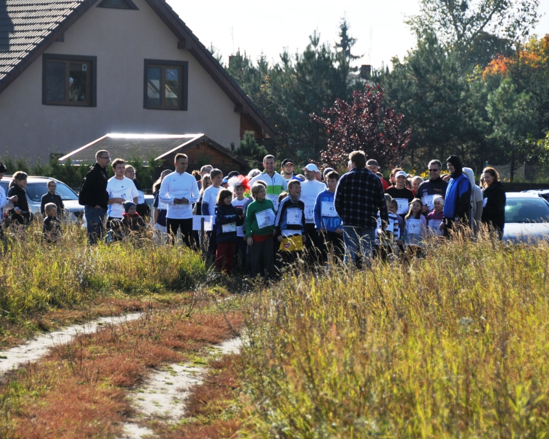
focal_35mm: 179
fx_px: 2900
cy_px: 219
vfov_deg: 8.7
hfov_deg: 10.8
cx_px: 253
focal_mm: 105
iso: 250
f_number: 5.6
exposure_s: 1/1250
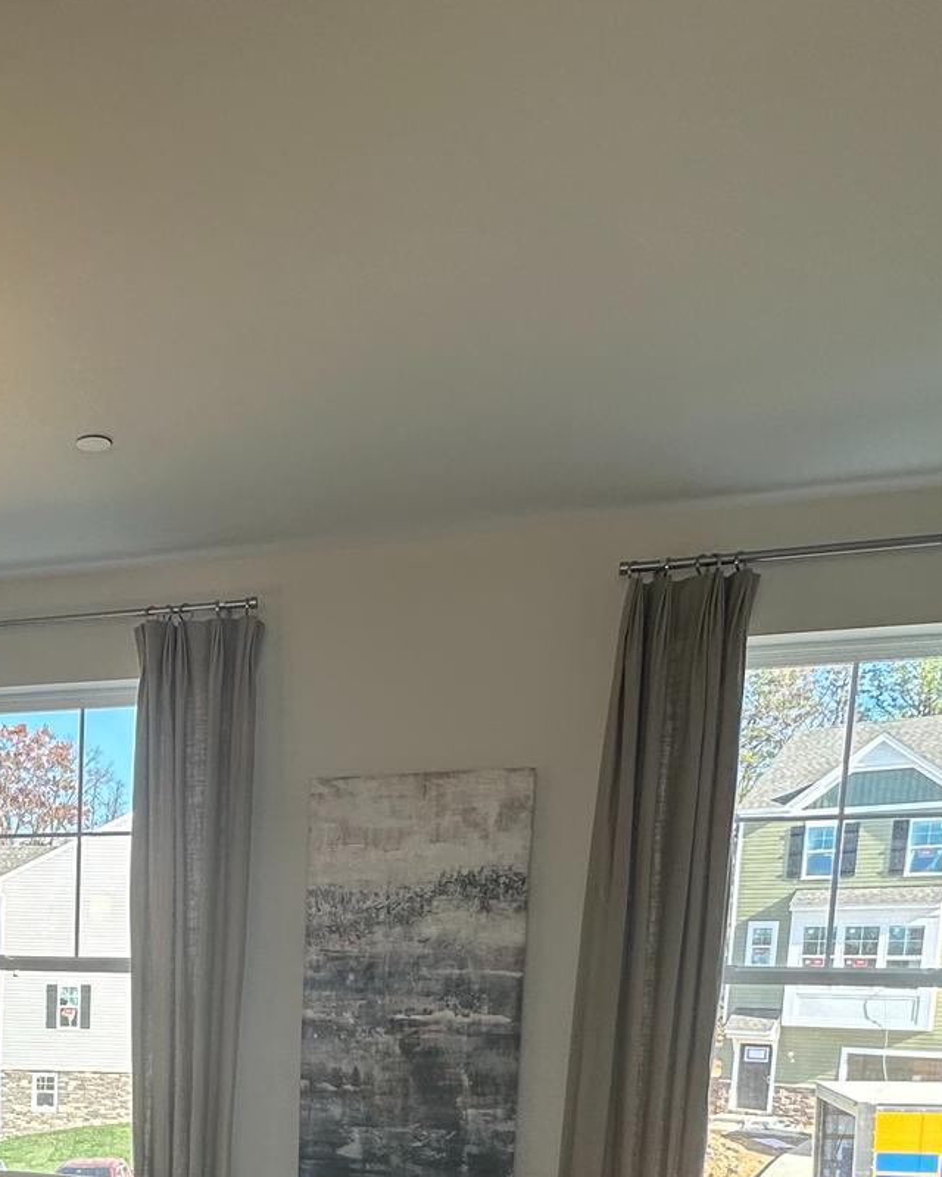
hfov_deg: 38.2
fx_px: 1220
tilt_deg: -6.7
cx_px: 31
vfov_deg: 45.2
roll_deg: -1.5
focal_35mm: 35
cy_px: 1121
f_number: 2.2
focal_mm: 2.22
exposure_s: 1/160
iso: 40
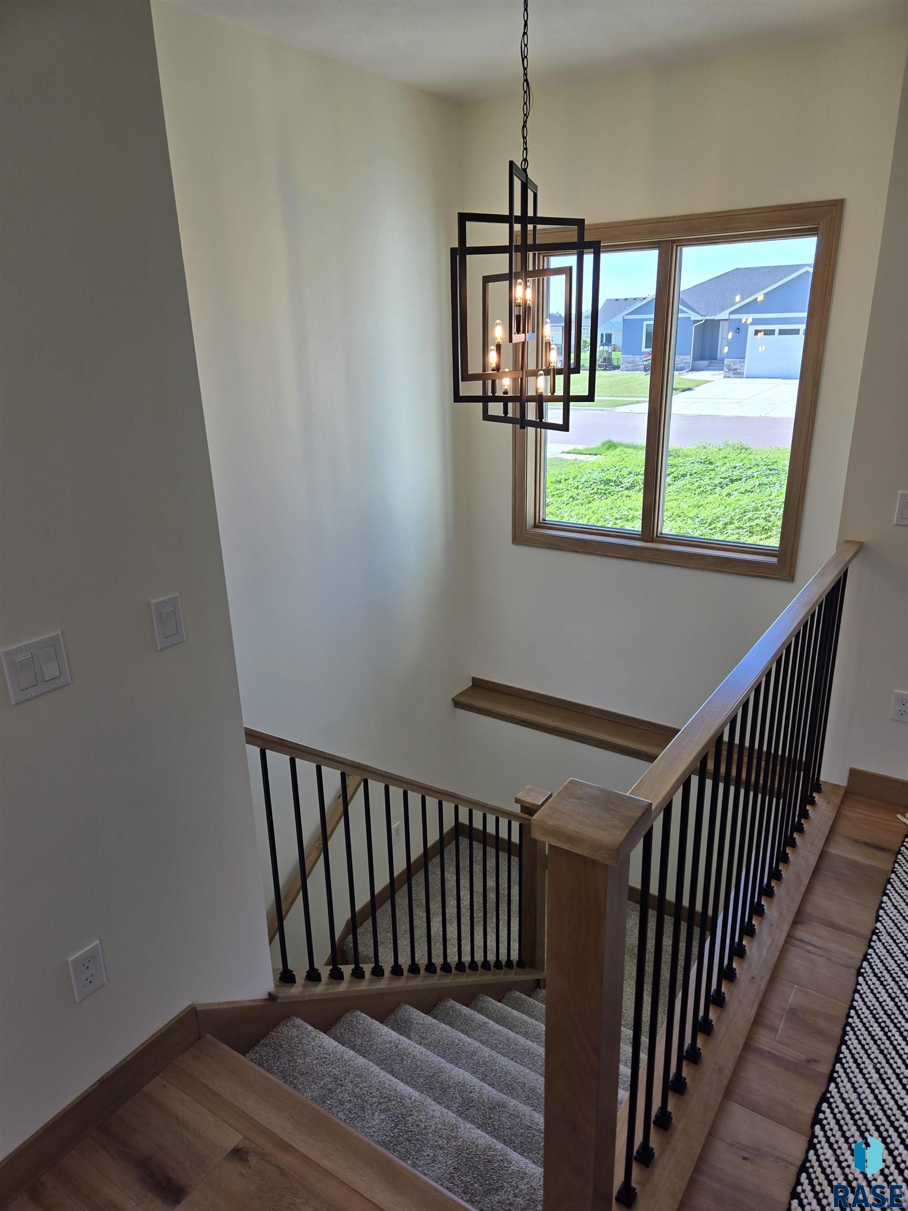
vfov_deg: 73.9
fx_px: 804
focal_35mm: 23
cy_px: 606
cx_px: 454
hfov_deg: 58.9
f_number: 1.8
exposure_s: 1/264
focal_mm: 5.4
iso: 25
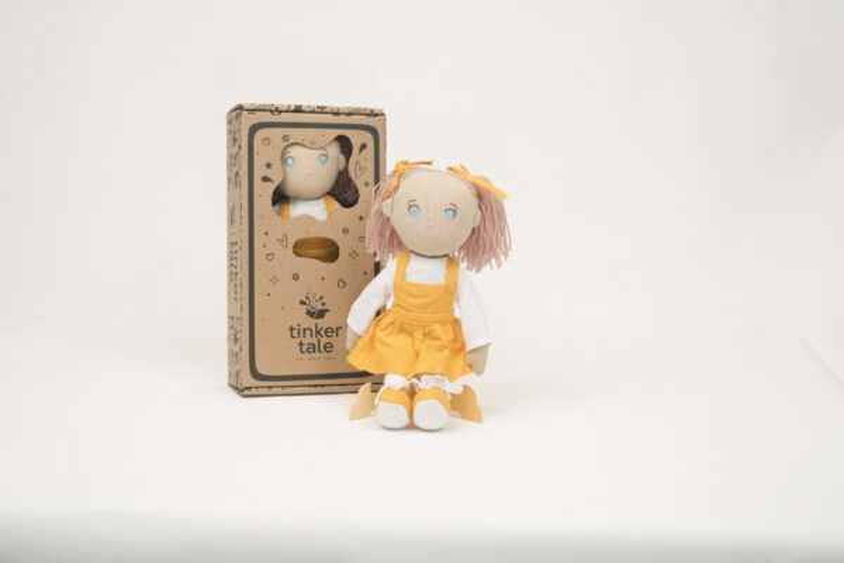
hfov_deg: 39.6
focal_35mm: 50
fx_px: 1172
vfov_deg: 27.0
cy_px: 282
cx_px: 422
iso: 200
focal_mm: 50
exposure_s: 1/250
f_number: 4.5
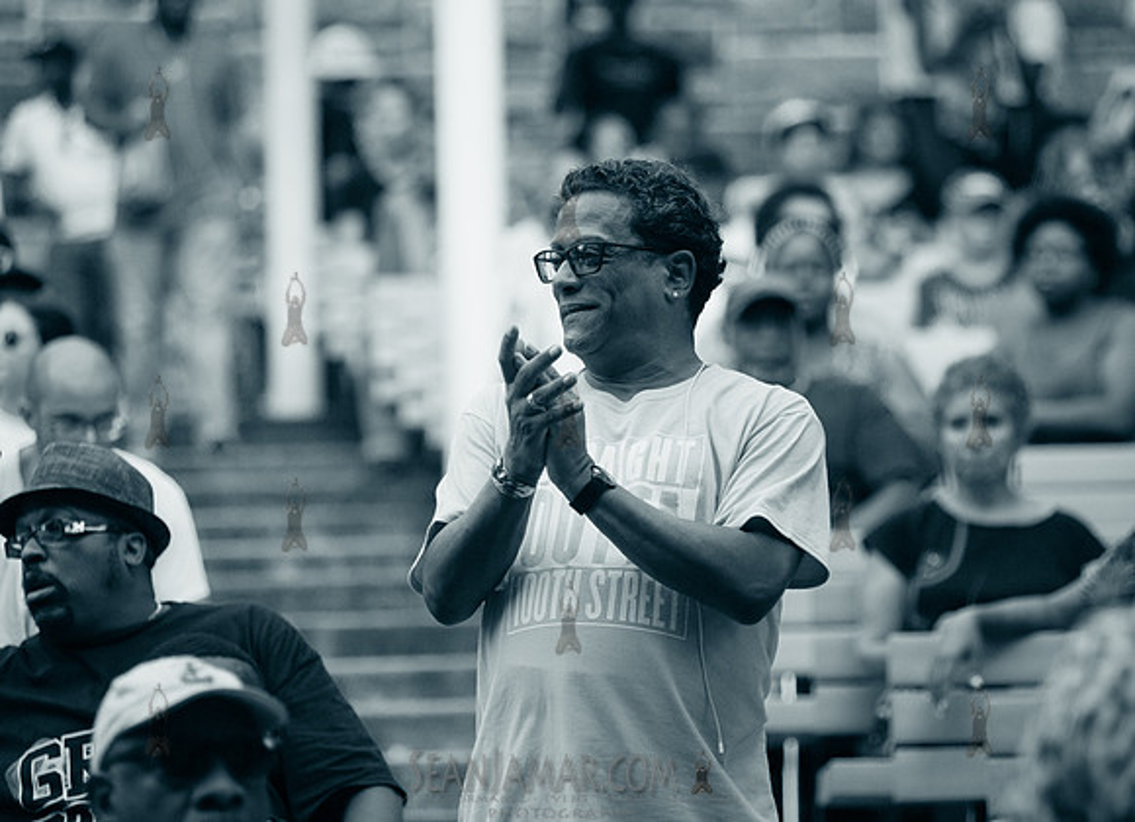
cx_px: 608
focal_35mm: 195
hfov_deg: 10.3
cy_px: 392
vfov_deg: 7.5
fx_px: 6310
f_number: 2.8
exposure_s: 1/1600
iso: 2000
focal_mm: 145
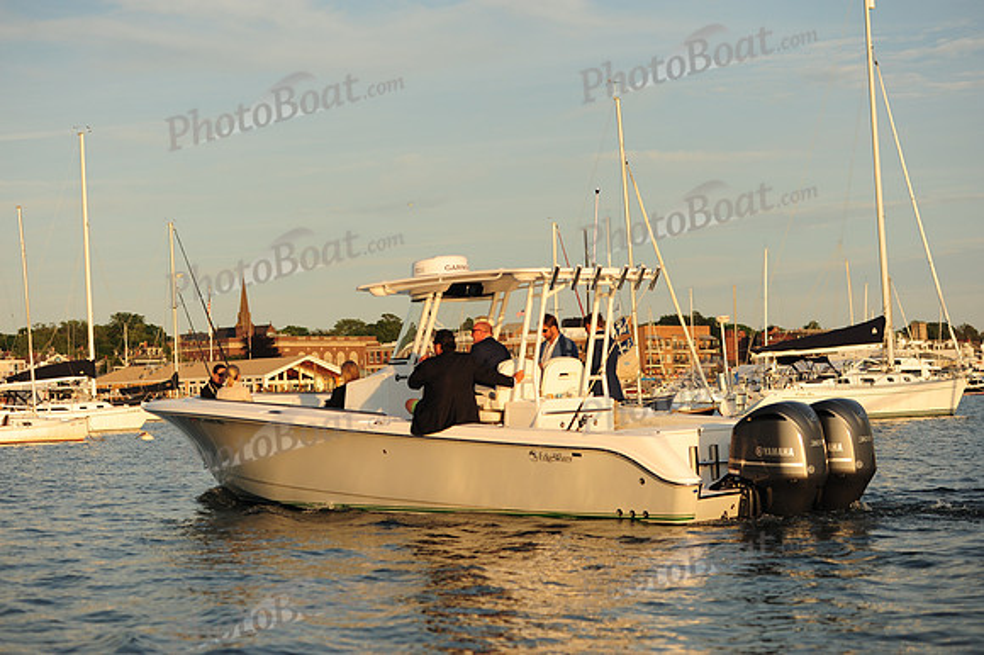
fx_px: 1912
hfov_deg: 28.9
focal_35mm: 70
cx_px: 492
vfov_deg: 19.4
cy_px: 328
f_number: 4
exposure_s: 1/800
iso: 250
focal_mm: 70
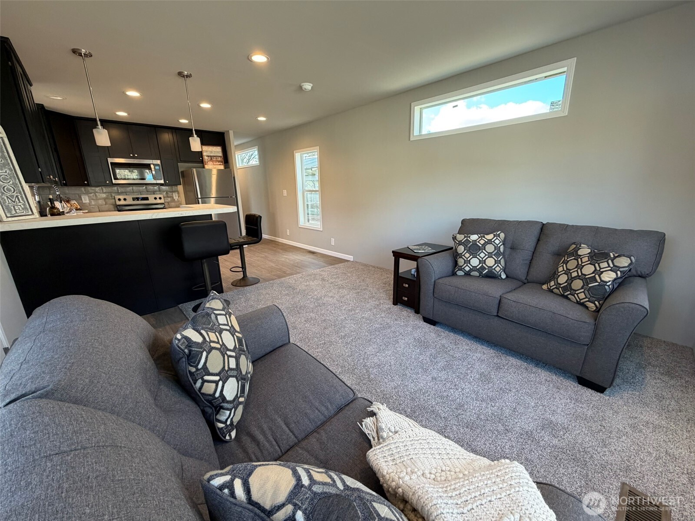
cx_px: 348
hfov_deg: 102.1
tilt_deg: -15.1
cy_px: 260
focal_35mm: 14
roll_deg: +1.5
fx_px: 281
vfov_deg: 85.7
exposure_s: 1/120
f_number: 2.2
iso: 200
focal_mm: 2.22
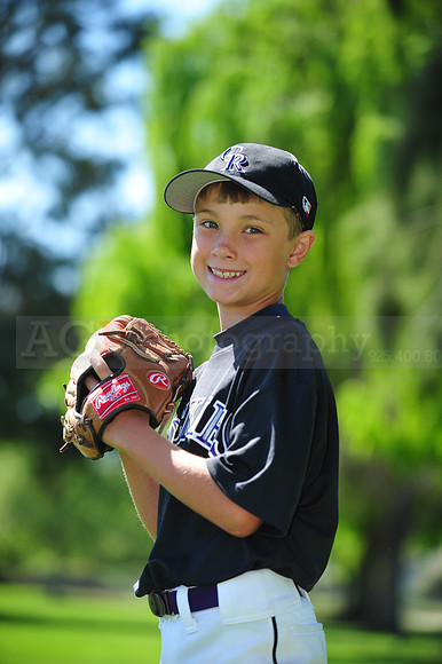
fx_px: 2397
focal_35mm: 130
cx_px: 221
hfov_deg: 10.5
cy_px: 332
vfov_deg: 15.8
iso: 200
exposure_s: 1/640
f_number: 4
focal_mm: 130
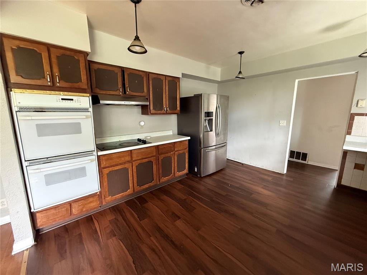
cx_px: 184
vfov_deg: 85.7
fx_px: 148
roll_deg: -1.1
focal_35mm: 14
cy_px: 138
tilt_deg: -9.9
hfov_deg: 102.1
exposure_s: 1/60
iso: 640
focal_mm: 2.22
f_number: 2.2
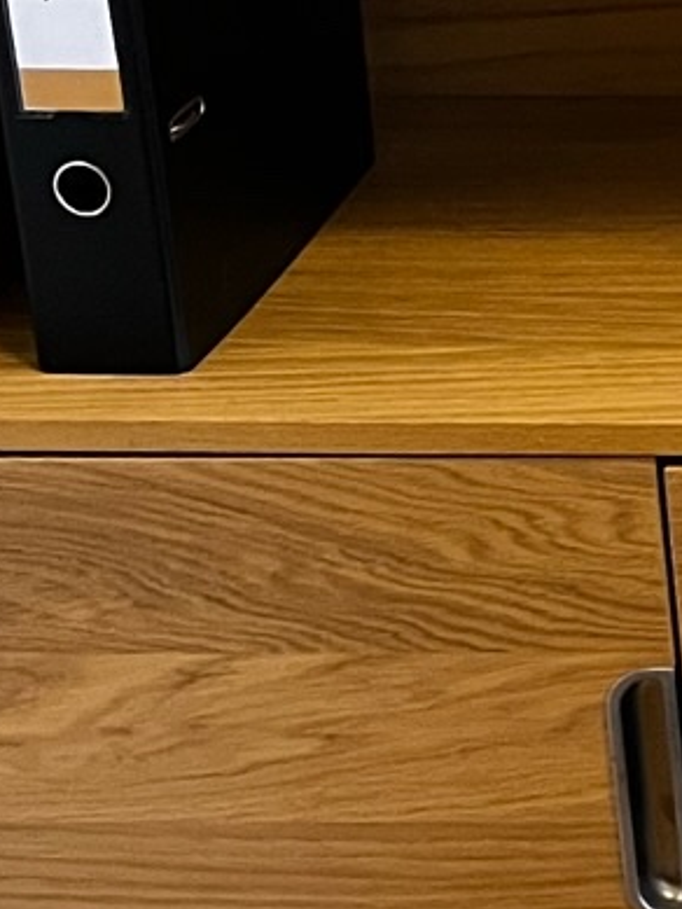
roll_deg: +1.6
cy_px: 36
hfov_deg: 10.0
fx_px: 3597
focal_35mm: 137
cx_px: 1404
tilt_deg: -20.4
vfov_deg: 14.2
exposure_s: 1/50
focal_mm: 5.1
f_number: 1.6
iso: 500
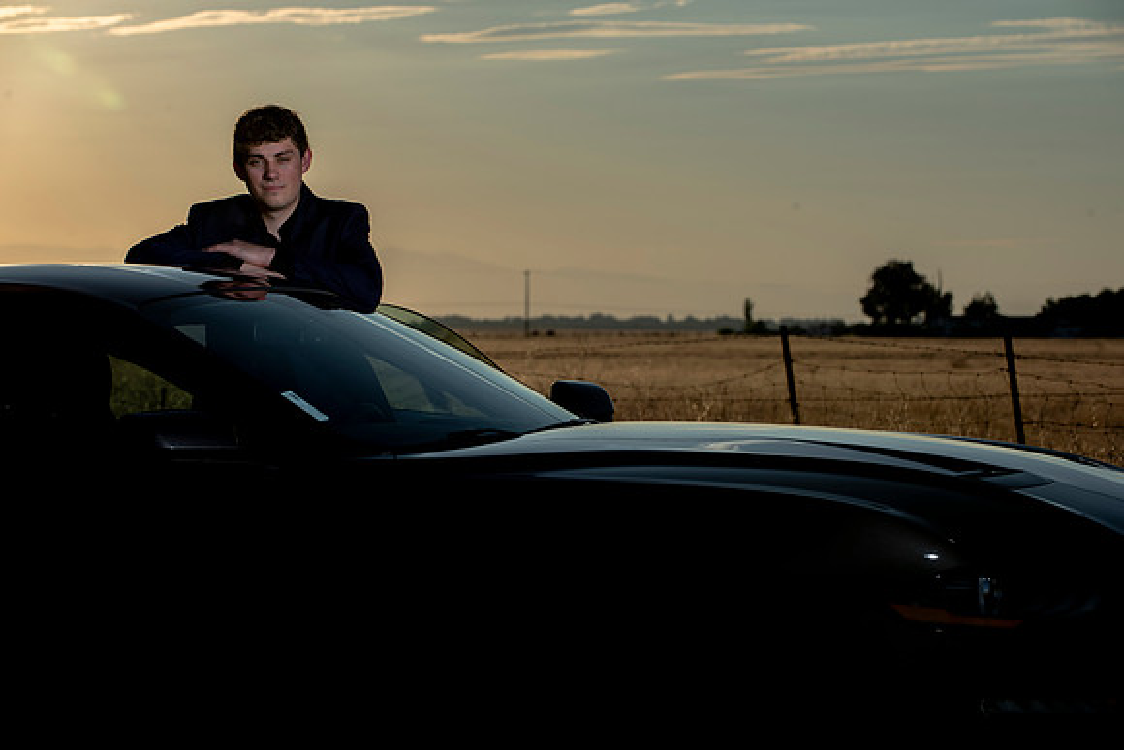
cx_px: 562
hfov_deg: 16.4
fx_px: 3904
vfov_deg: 11.0
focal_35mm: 125
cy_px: 375
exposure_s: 1/250
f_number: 9
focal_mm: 125
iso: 31
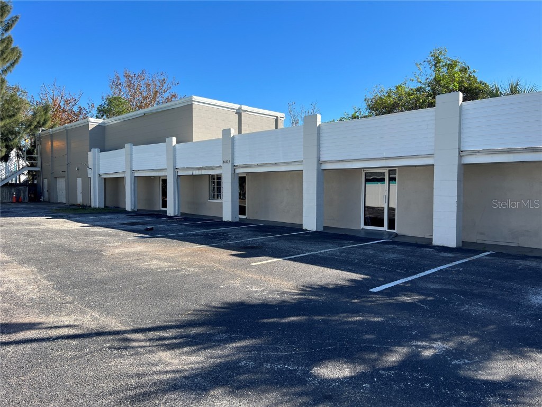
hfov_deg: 67.3
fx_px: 407
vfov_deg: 53.1
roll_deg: -0.3
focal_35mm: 26
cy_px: 204
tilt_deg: -2.6
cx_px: 271
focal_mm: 5.7
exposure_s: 1/2299
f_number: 1.5
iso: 50
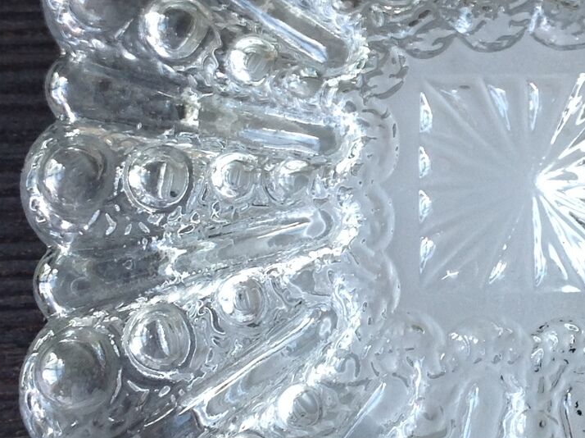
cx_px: 478
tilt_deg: -81.3
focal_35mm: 98
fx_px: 1655
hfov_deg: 19.8
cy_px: 218
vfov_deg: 15.1
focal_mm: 4.28
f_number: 2.4
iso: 50
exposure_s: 1/20
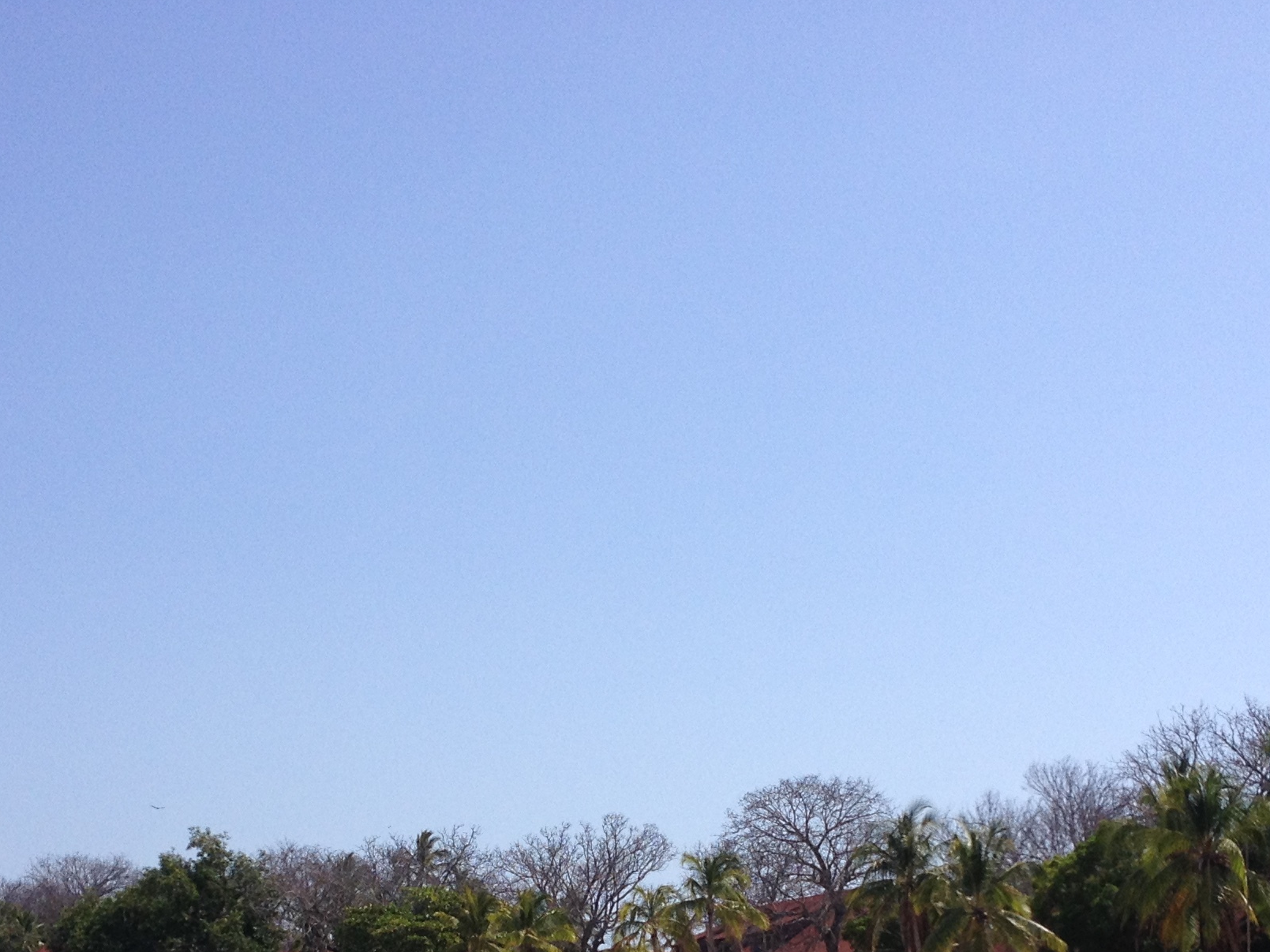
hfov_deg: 27.4
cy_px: 954
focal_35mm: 71
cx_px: 620
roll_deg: -0.4
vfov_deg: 20.1
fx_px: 2605
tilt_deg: -0.6
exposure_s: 1/2907
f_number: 2.4
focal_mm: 4.28
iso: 50
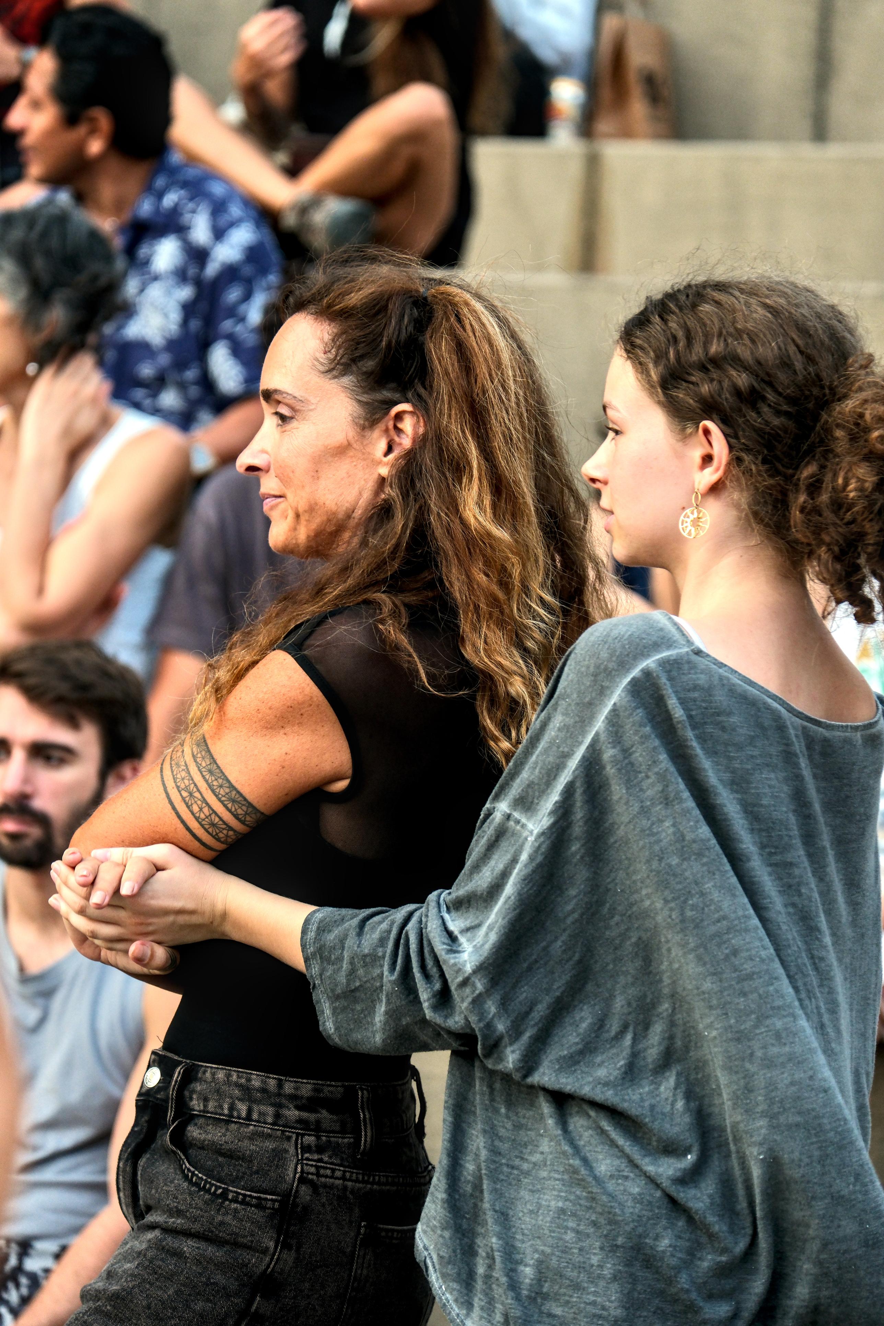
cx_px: 442
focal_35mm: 174
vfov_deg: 11.8
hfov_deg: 7.9
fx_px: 6408
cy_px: 663
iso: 800
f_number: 4.2
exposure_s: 1/250
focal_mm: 115.9
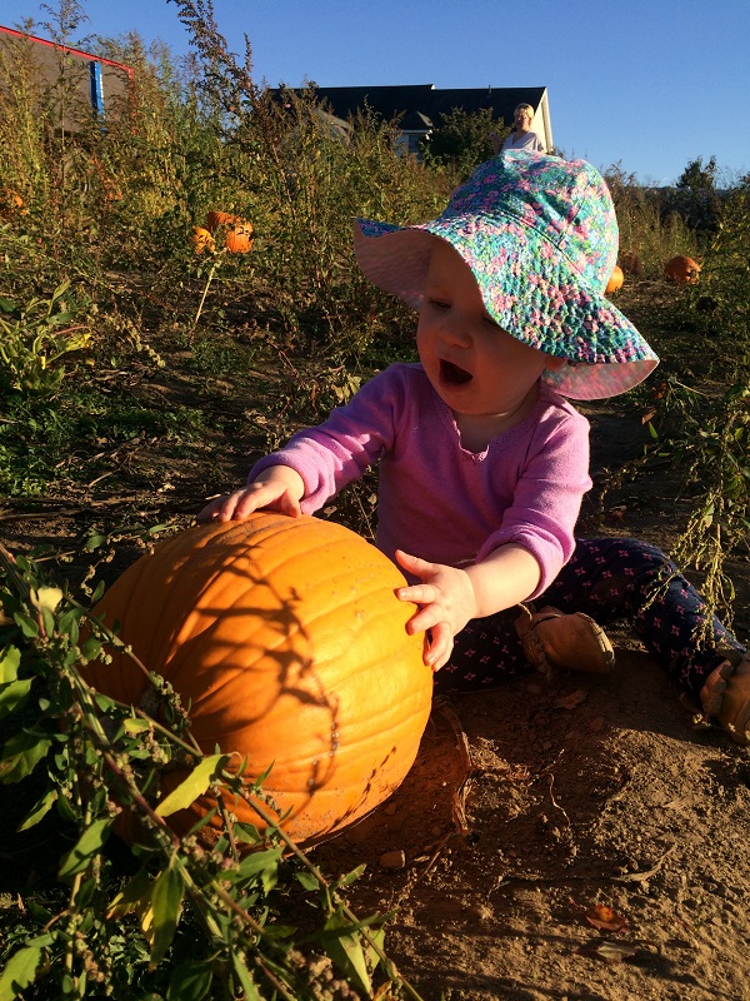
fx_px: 838
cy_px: 500
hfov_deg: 48.2
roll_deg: -0.6
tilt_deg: -14.3
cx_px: 375
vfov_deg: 61.7
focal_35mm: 29
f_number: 2.2
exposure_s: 1/1325
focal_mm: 4.15
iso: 32
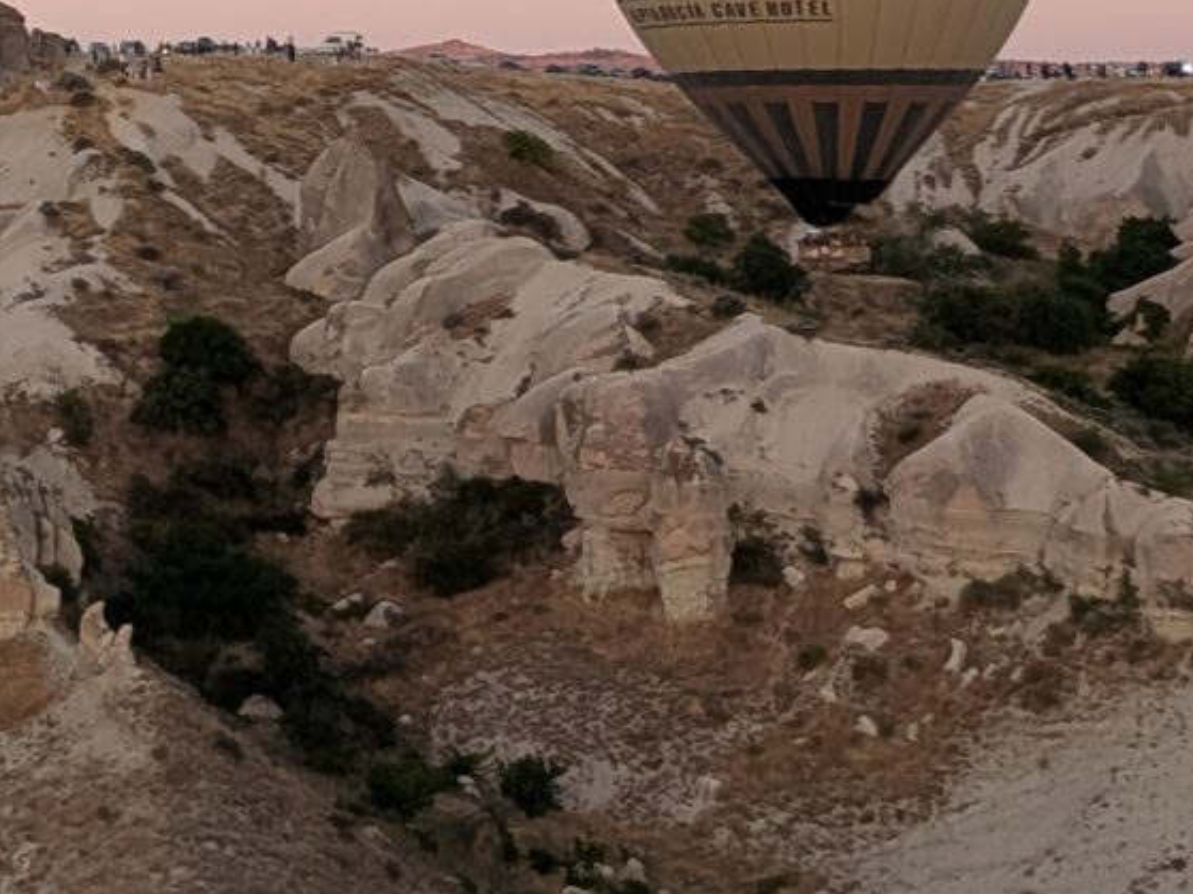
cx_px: -1165
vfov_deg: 12.9
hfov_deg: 14.8
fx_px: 3790
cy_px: -346
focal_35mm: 110
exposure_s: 1/227
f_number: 1.7
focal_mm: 4.53
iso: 46
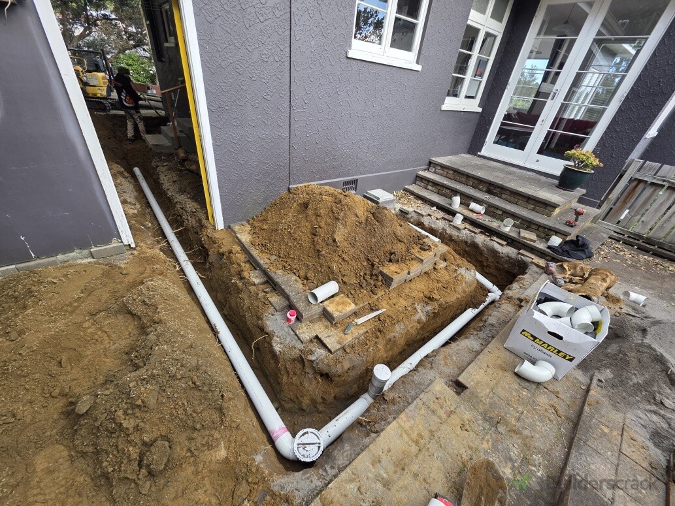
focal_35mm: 13
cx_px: 338
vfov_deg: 89.9
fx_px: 254
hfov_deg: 106.2
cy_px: 253
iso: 40
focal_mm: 2.2
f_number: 1.9
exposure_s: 1/268
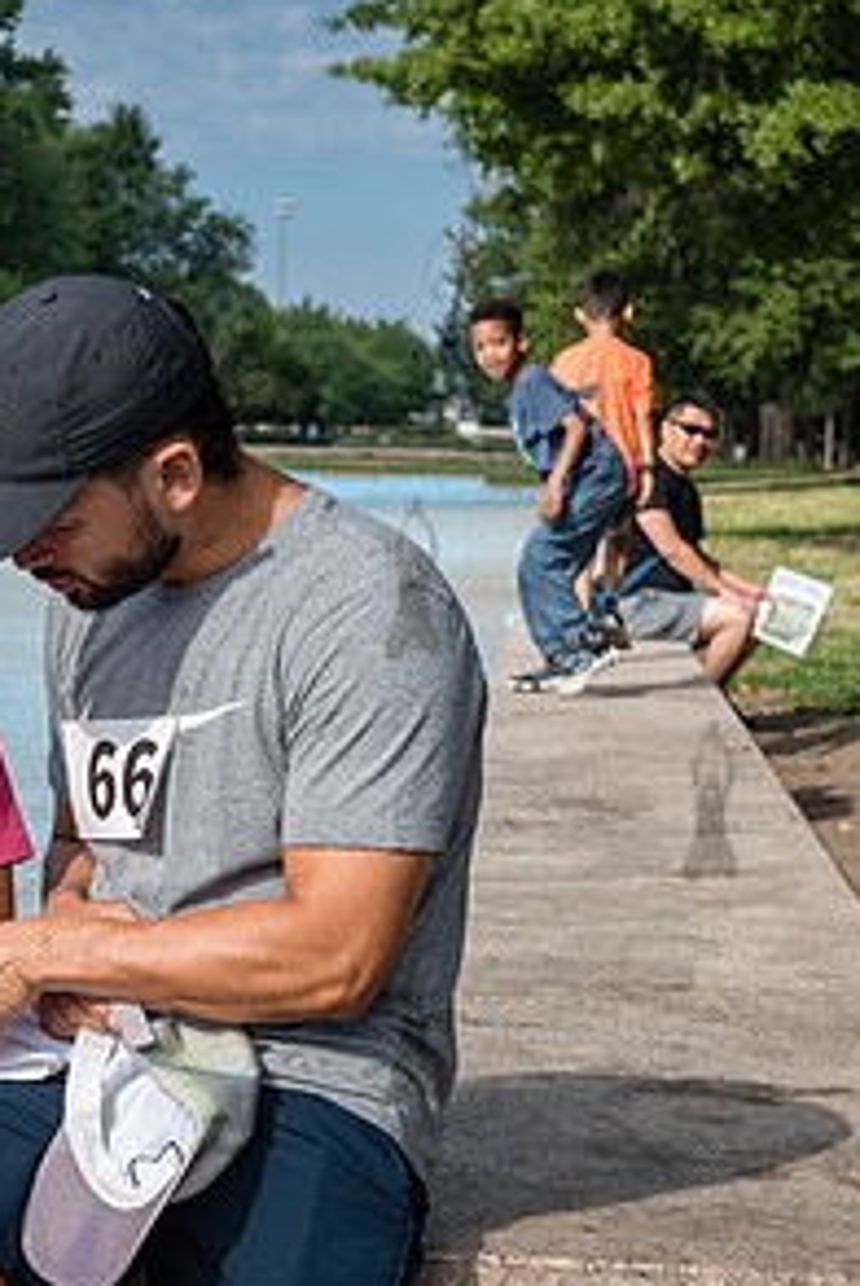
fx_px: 3753
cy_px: 922
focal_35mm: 105
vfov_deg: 19.3
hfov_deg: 13.0
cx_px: 67
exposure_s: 1/2000
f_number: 4
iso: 200
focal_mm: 44
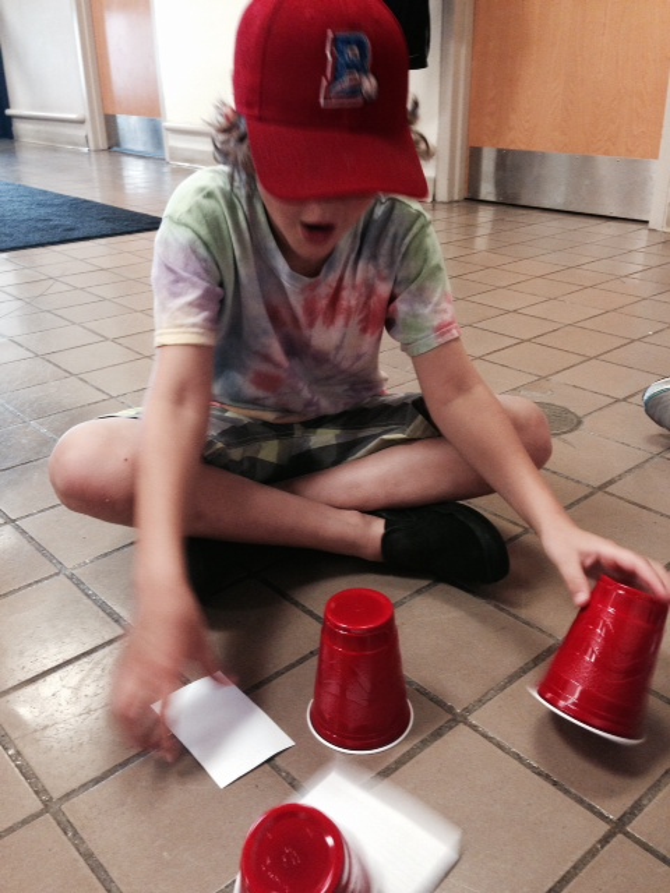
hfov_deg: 42.9
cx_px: 335
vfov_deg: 55.4
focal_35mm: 33
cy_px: 446
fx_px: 852
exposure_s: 1/20
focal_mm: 4.12
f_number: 2.4
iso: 250
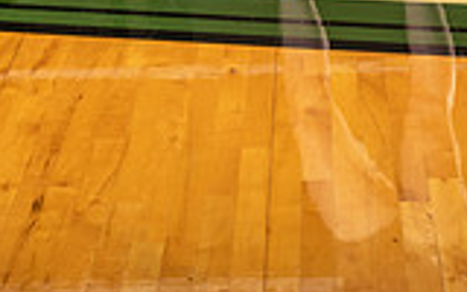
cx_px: 318
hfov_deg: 12.4
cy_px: -362
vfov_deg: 7.4
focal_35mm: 169
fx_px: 2151
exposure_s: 1/250
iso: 640
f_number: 11
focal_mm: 59
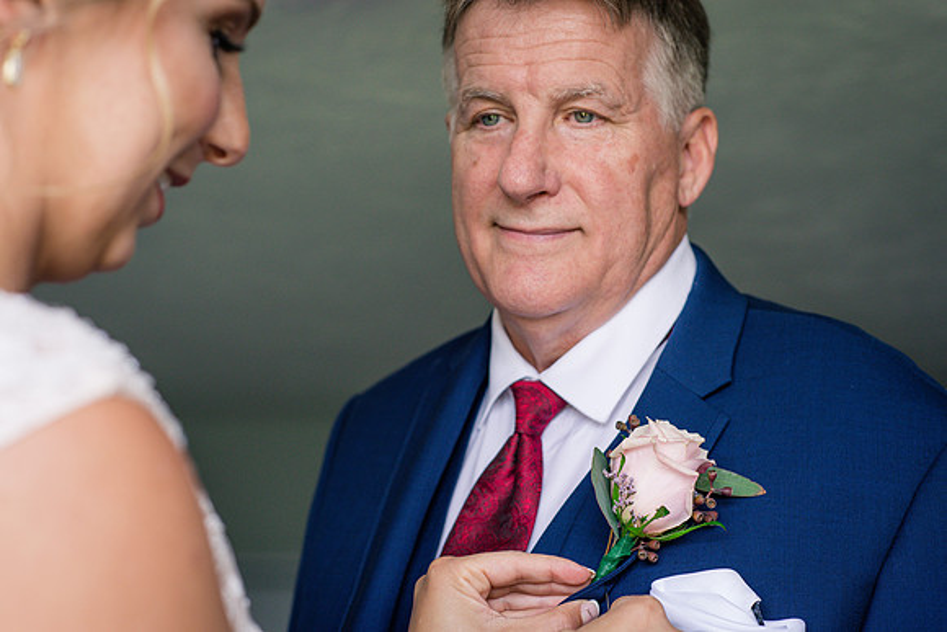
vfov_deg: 27.0
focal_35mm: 50
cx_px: 474
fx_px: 1316
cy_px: 316
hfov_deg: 39.6
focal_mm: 50
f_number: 3.5
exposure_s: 1/250
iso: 640
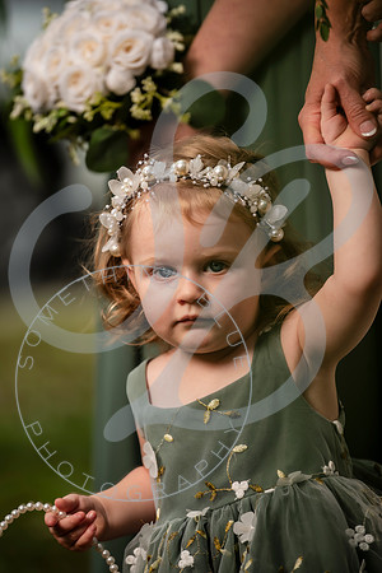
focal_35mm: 200
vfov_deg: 10.3
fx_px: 3183
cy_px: 286
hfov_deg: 6.9
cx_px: 191
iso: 200
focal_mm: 200
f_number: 2.8
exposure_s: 1/640
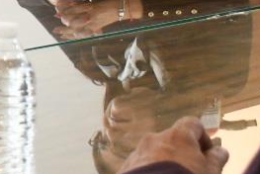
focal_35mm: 203
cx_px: -318
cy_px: -101
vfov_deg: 6.7
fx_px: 1468
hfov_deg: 9.3
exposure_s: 1/100
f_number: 3.5
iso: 2500
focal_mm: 22
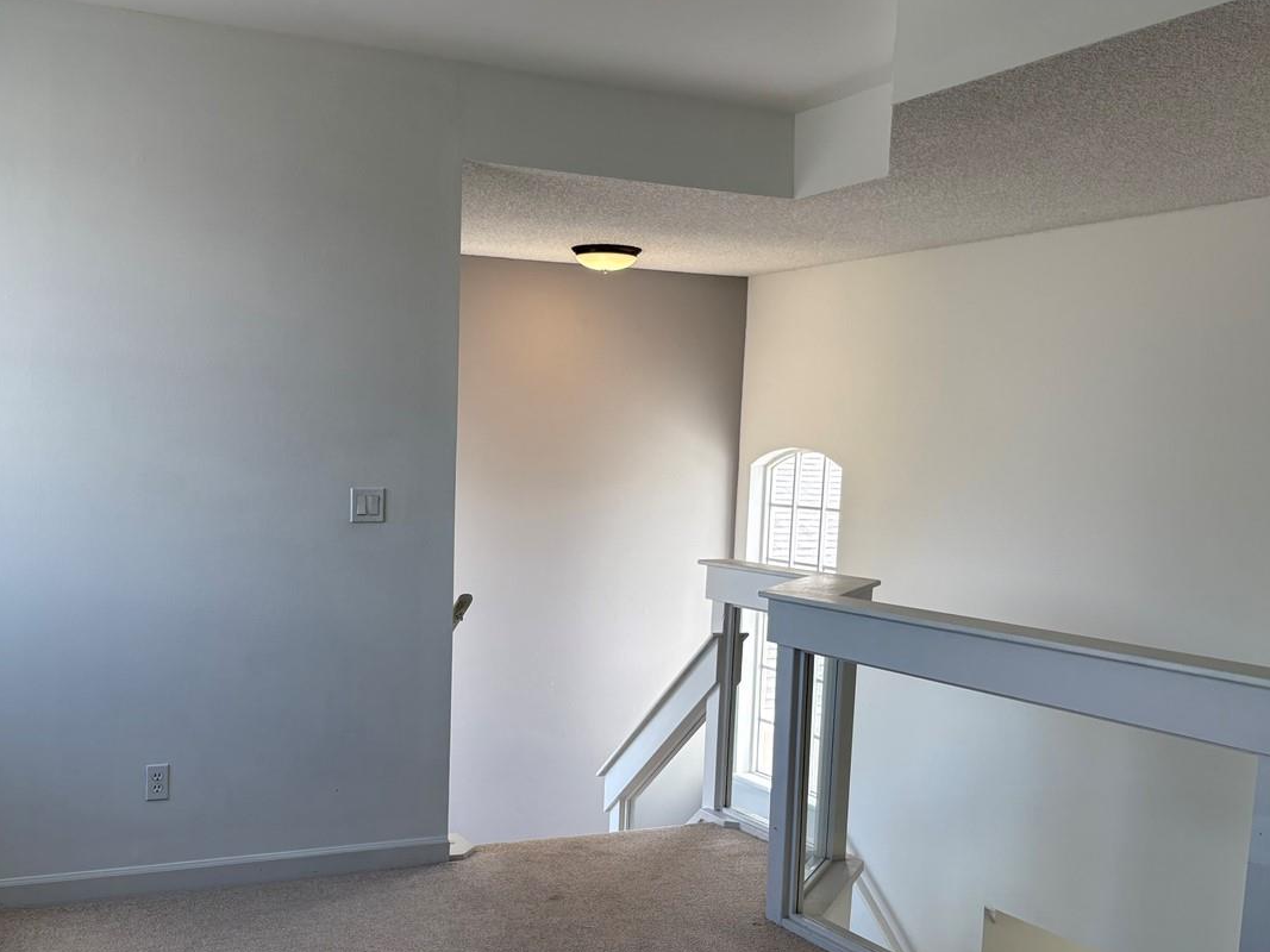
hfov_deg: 47.7
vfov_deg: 36.6
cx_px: 528
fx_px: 1431
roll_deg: -1.2
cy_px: 605
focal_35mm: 39
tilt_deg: -5.9
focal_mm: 5.96
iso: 64
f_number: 1.6
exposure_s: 1/290
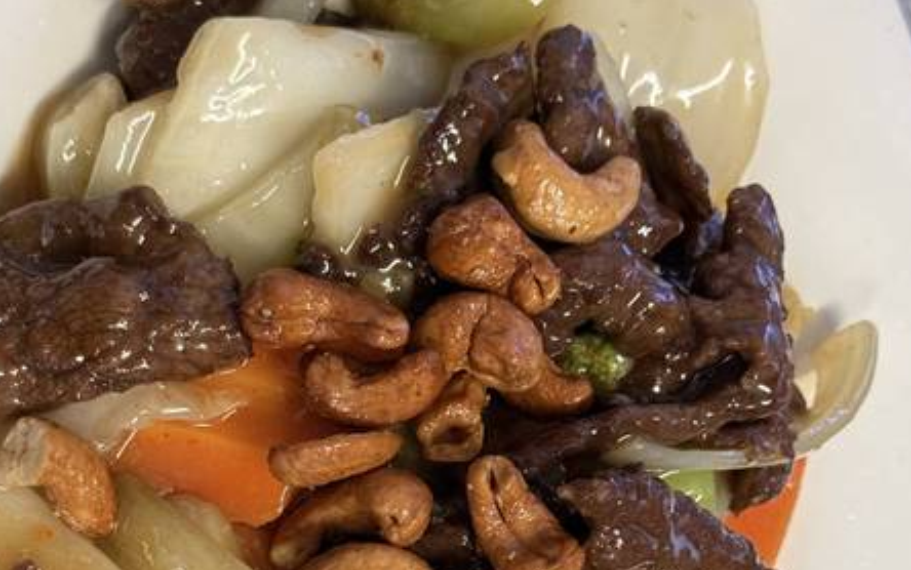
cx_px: 390
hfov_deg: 24.6
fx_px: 2087
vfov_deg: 15.4
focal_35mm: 84
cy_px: 514
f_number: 1.78
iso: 400
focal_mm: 6.76
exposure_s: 1/33
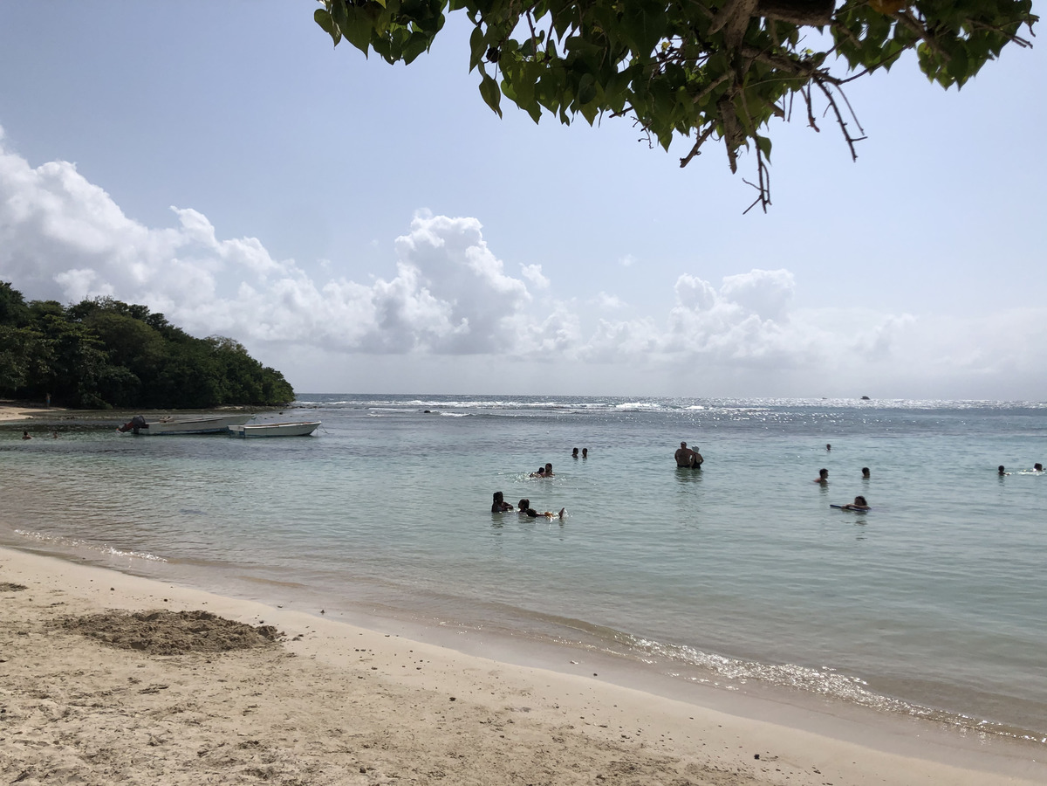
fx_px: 847
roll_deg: +0.3
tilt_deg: +0.1
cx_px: 524
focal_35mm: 28
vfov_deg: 49.7
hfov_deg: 63.4
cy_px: 393
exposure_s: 1/8000
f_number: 1.8
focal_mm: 4
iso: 25
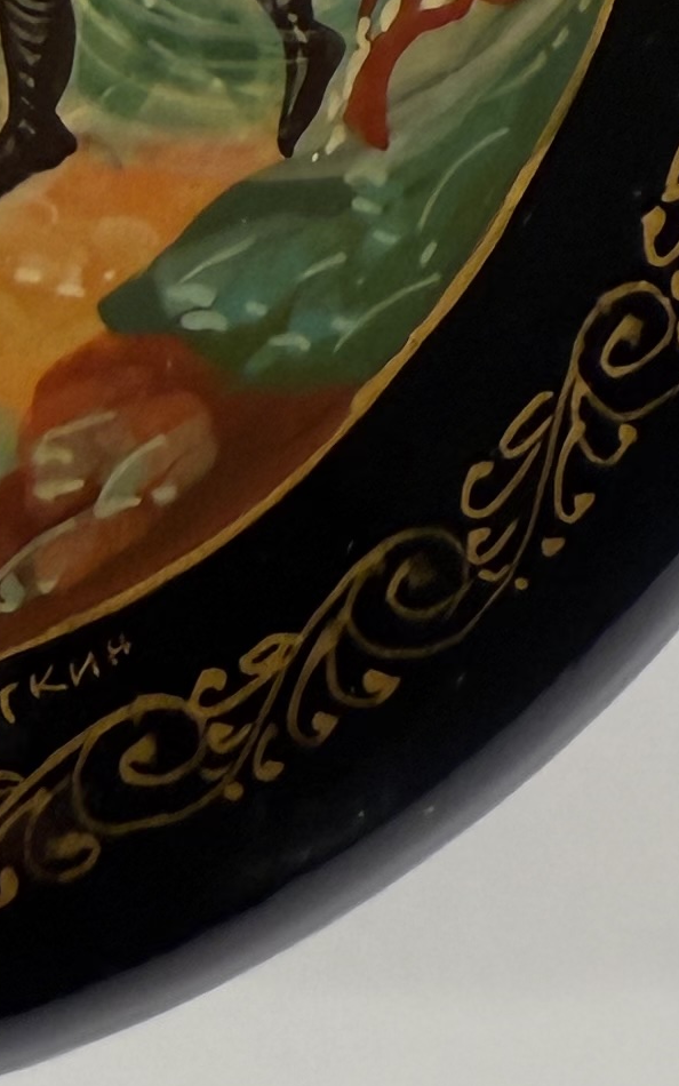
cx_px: -410
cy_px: -215
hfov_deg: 11.5
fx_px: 3197
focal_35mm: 108
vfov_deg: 18.3
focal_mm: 2.22
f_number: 2.2
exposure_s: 1/120
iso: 200
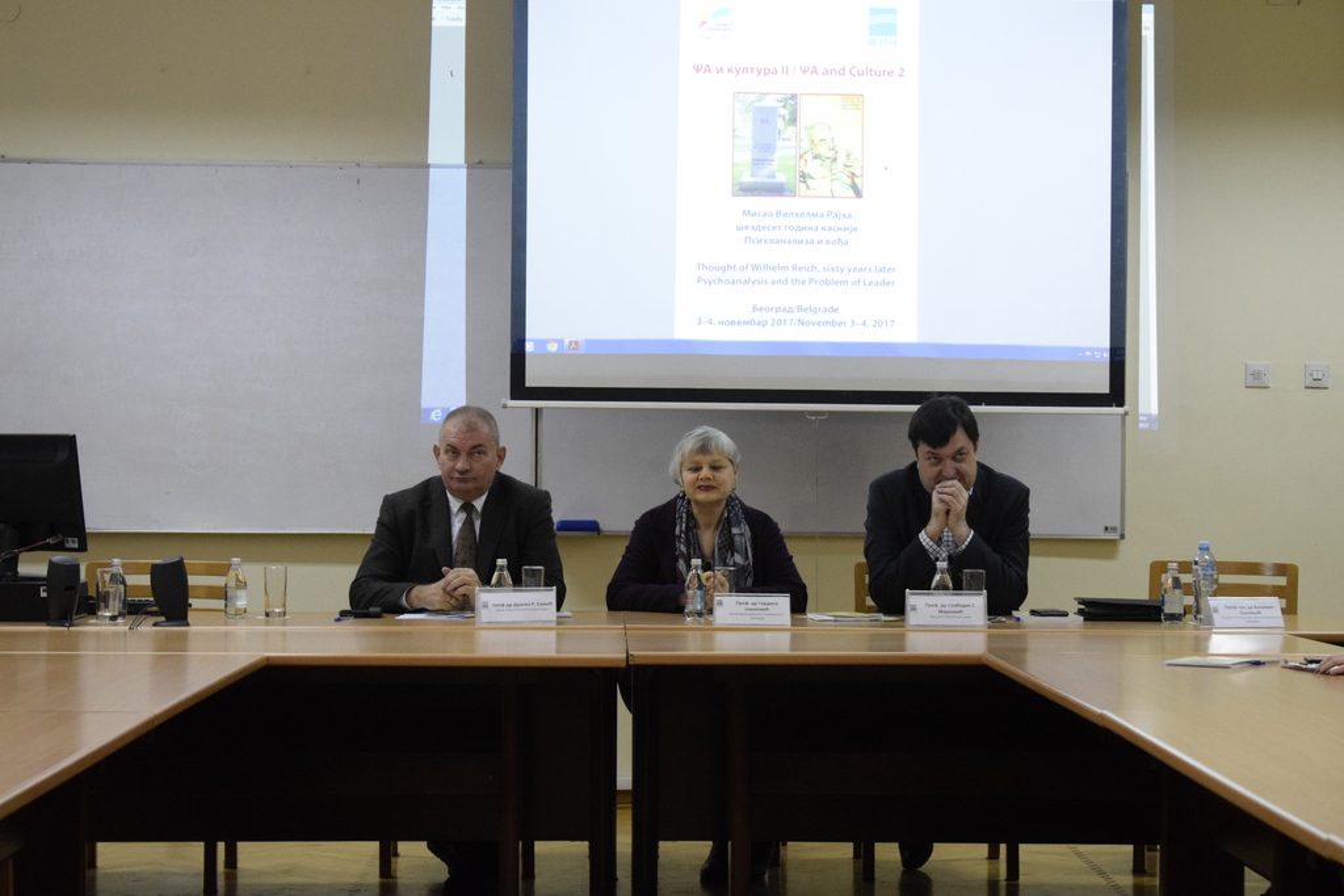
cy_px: 448
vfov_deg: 16.6
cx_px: 672
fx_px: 3080
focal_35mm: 82
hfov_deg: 24.6
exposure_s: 1/80
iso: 3200
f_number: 5.6
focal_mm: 55
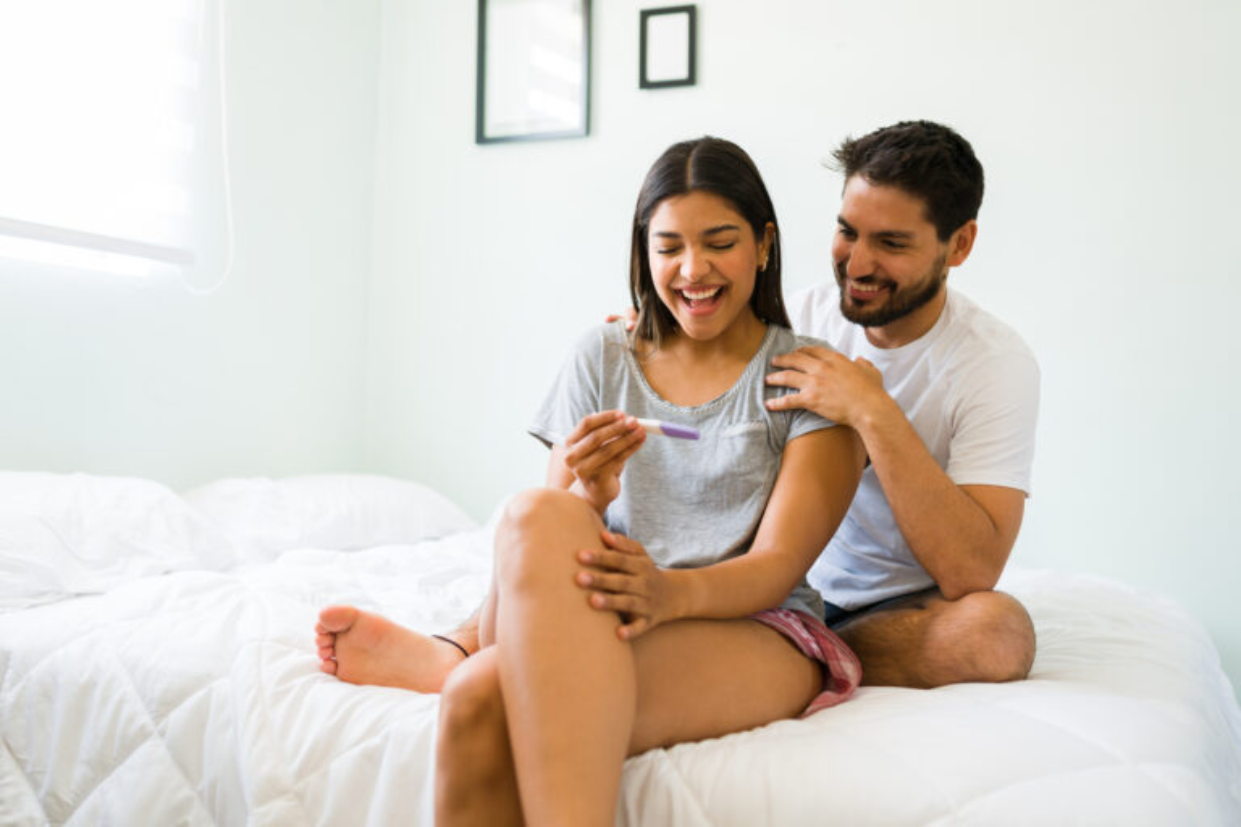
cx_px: 620
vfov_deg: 37.9
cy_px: 414
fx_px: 1206
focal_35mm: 35
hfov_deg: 54.4
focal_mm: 35
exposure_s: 1/160
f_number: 1.8
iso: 500
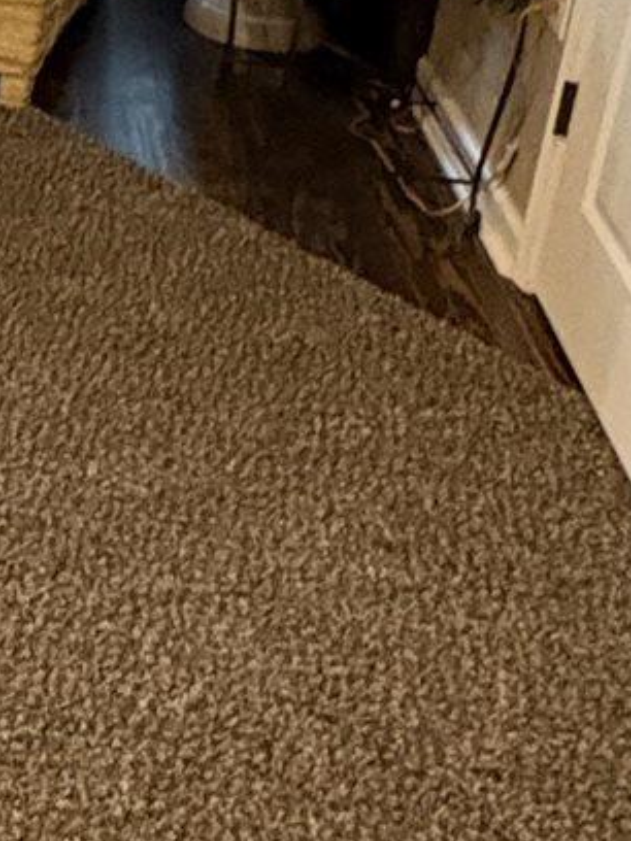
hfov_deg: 16.6
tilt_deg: -19.1
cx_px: -375
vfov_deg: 23.5
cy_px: -31
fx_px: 1920
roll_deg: -3.1
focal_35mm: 79
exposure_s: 1/52
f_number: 2.2
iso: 800
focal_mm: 2.22
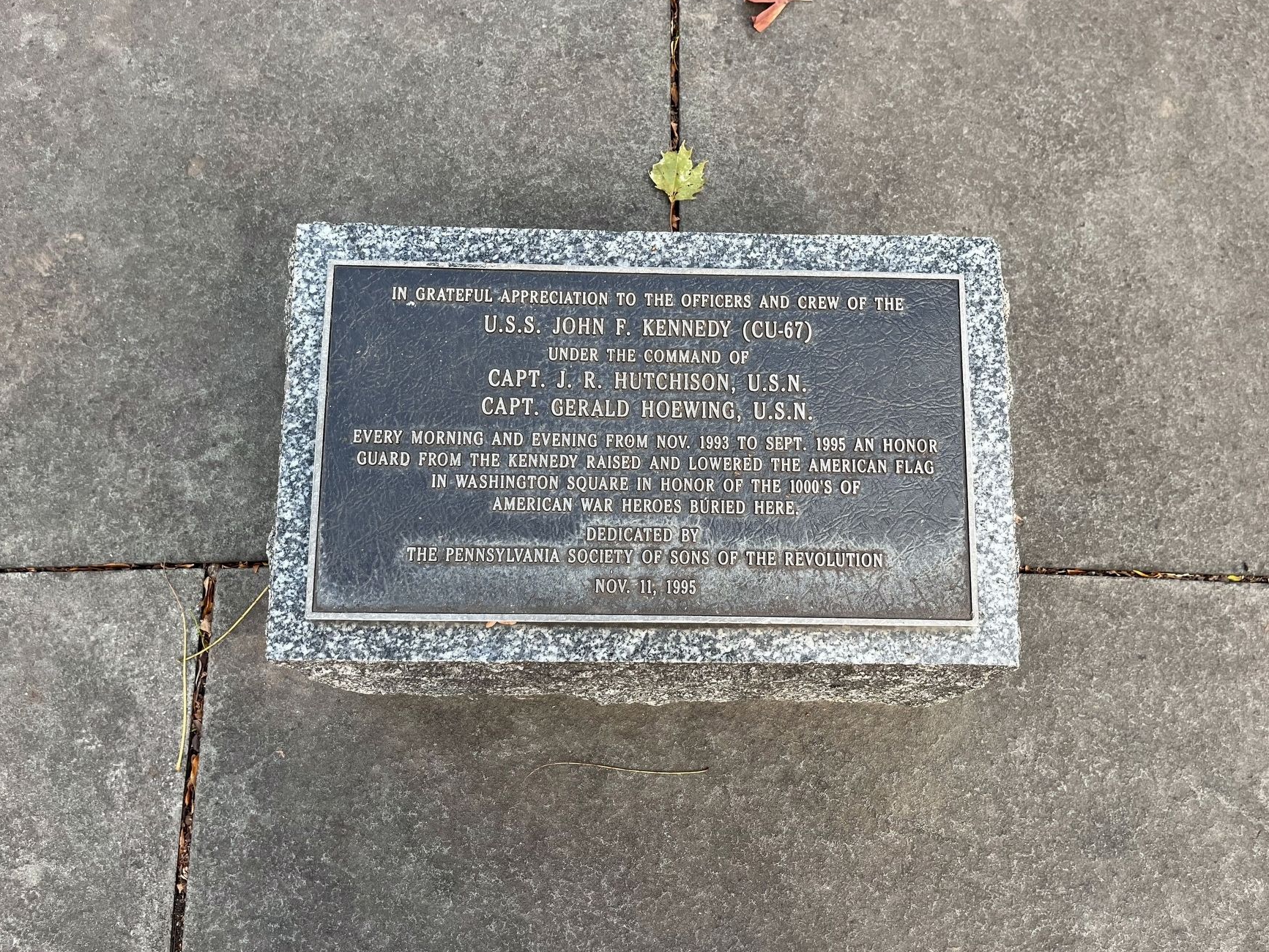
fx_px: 990
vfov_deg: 51.4
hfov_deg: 65.3
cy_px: 485
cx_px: 656
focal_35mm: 27
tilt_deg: -77.4
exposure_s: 1/121
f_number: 1.6
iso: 64
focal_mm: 5.1
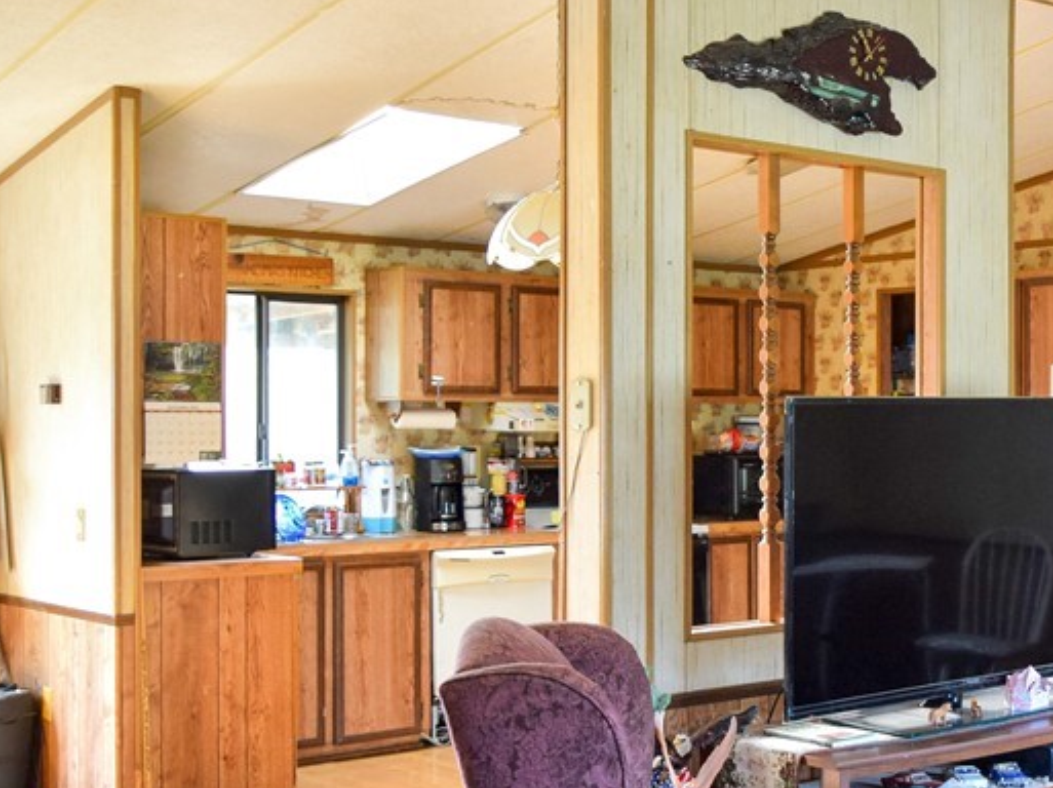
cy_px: 573
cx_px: 876
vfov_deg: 26.3
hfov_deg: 33.7
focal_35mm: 55
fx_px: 1672
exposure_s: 1/60
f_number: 4
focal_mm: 18
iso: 800
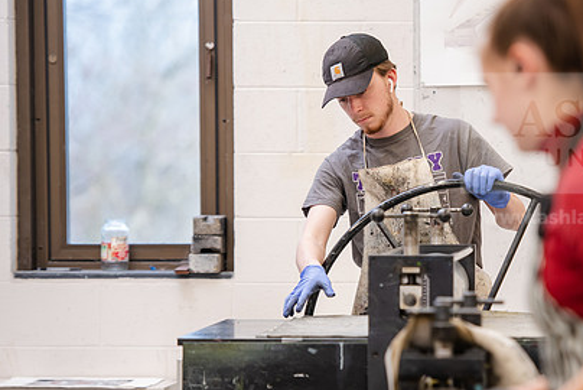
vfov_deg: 6.6
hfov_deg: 9.9
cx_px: 417
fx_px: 3371
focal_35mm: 208
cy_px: 248
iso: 640
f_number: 3.2
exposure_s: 1/200
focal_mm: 145
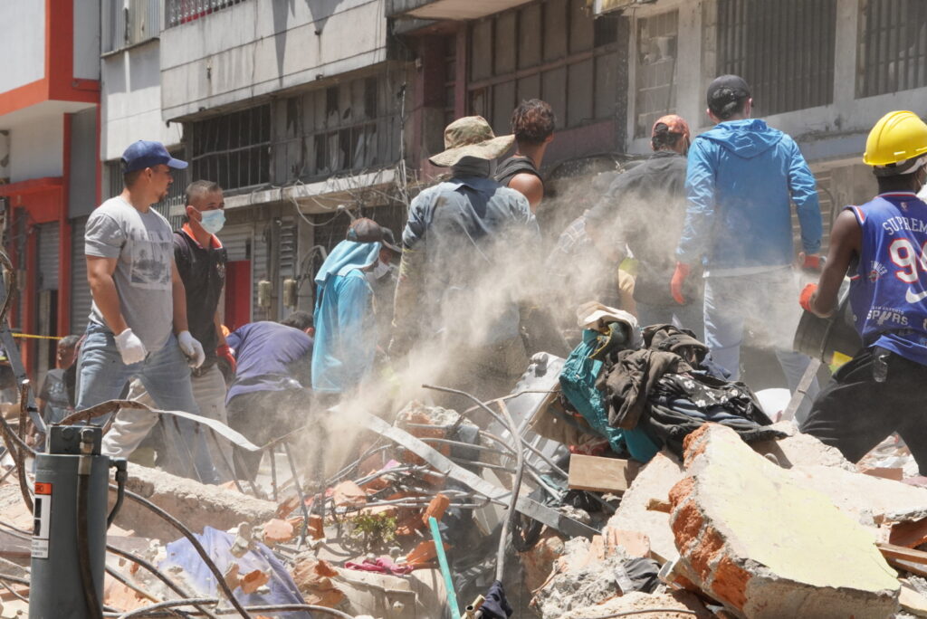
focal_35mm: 129
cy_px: 310
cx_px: 464
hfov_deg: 15.9
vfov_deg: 10.6
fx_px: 3323
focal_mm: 86
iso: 1000
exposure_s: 1/1000
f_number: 11
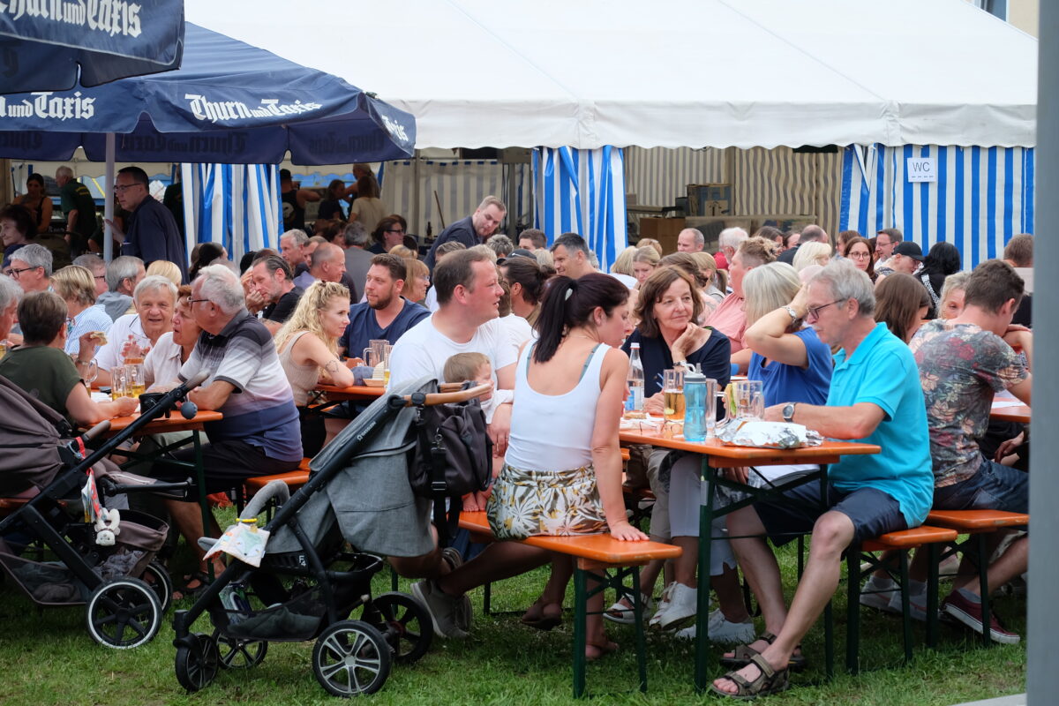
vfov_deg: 18.2
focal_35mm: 75
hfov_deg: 27.0
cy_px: 353
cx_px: 530
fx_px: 2206
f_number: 4.5
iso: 400
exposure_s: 1/160
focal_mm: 50
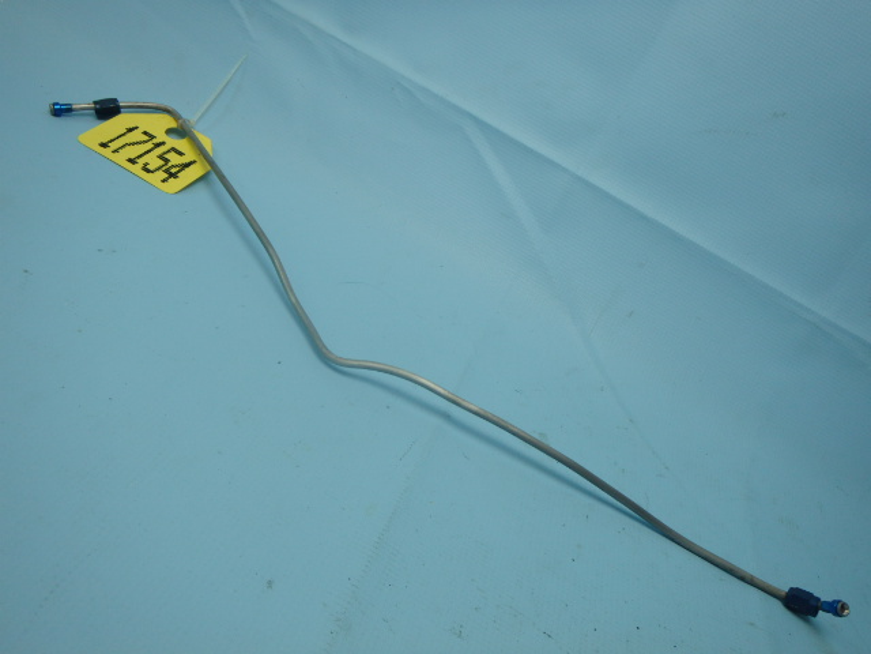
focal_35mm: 28
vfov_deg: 49.7
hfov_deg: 63.4
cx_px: 436
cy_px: 327
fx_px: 705
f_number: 3.9
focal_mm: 5
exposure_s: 1/60
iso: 160
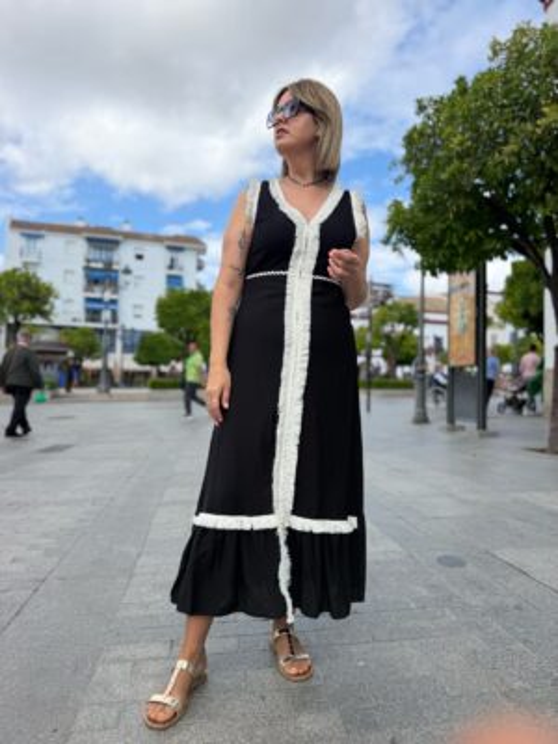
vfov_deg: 71.6
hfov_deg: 56.8
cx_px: 279
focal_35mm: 24
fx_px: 516
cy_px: 372
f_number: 1.78
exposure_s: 1/2445
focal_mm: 6.76
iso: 80
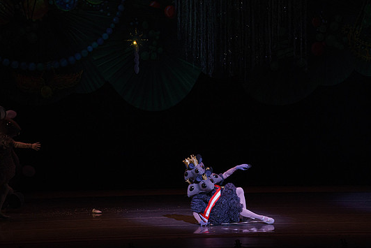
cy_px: 130
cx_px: 195
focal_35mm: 218
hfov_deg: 9.4
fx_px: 2247
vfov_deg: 6.3
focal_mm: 200
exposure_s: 1/320
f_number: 9
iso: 5000
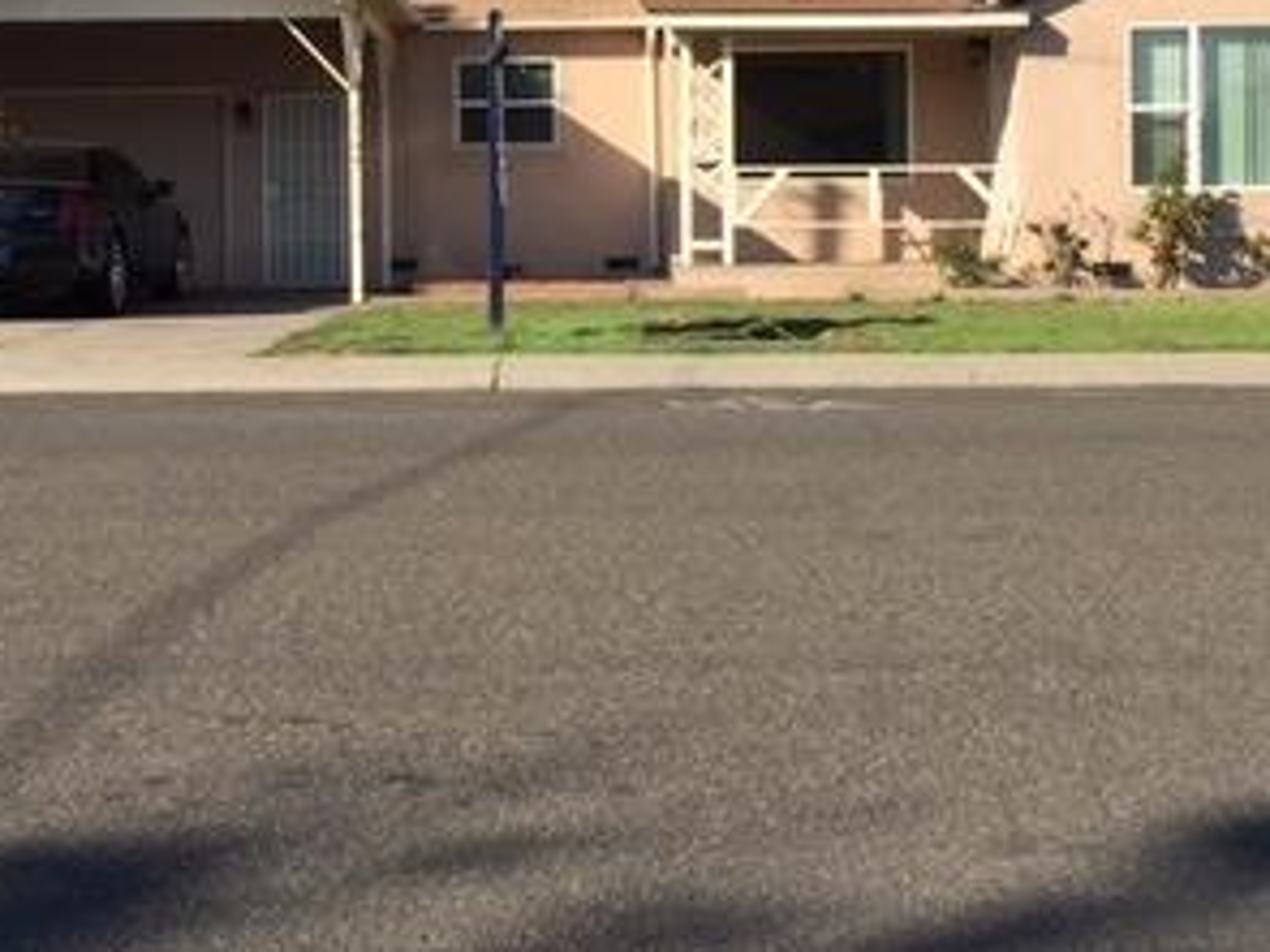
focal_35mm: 63
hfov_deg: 30.7
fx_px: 2310
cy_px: 246
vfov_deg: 23.1
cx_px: 521
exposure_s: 1/1603
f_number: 2.2
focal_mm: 4.15
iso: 25
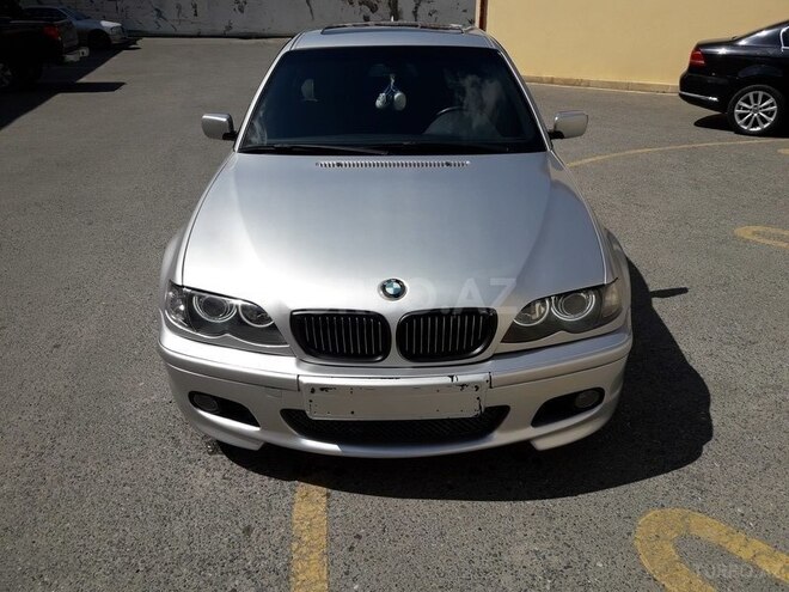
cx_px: 394
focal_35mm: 28
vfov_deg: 49.7
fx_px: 638
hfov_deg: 63.4
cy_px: 296
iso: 40
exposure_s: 1/3257
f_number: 1.9
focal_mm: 3.7
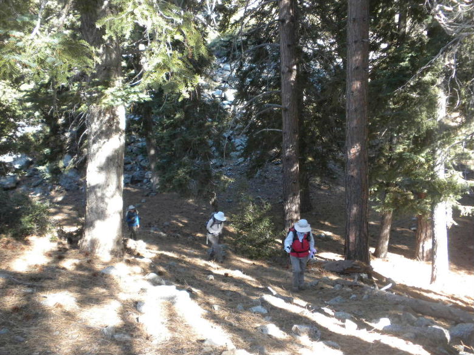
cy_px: 178
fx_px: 507
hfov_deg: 50.1
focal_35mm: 37
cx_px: 237
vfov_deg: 38.7
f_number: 3.5
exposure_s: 1/126
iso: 200
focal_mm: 6.6
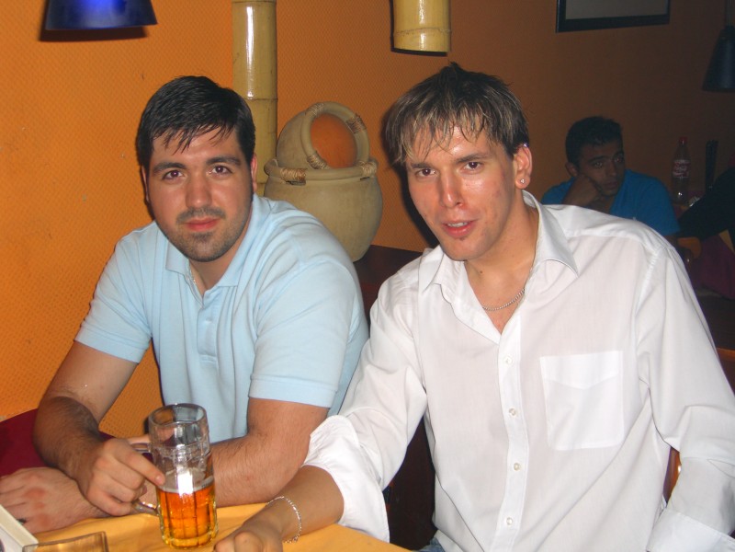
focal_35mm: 46
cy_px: 276
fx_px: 977
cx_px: 368
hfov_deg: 41.2
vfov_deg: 31.5
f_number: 3.1
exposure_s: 1/60
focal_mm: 9.5
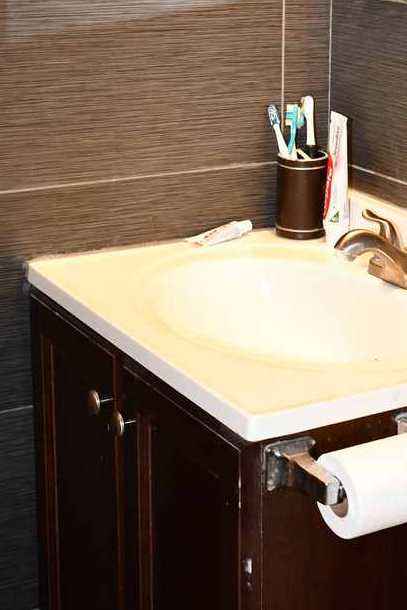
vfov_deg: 25.4
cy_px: 90
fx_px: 1322
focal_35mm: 78
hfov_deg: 17.3
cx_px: 365
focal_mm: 21
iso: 720
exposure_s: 1/60
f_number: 4
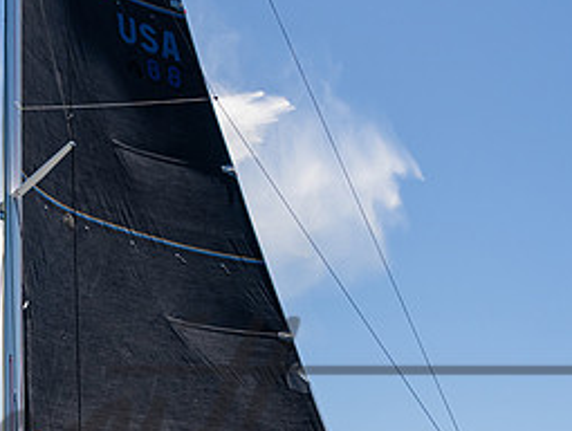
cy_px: 436
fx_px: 1191
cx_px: 90
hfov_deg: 26.3
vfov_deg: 19.8
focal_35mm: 72
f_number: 8
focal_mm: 28
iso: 400
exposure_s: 1/1600
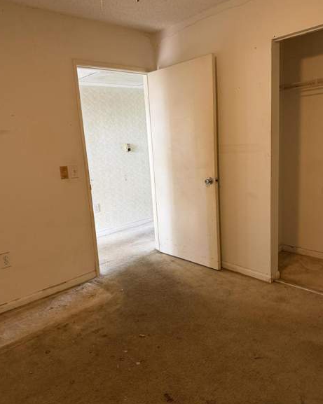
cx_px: 161
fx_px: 311
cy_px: 200
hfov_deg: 54.9
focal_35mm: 26
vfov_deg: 66.1
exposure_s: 1/60
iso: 250
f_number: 1.78
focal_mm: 6.76
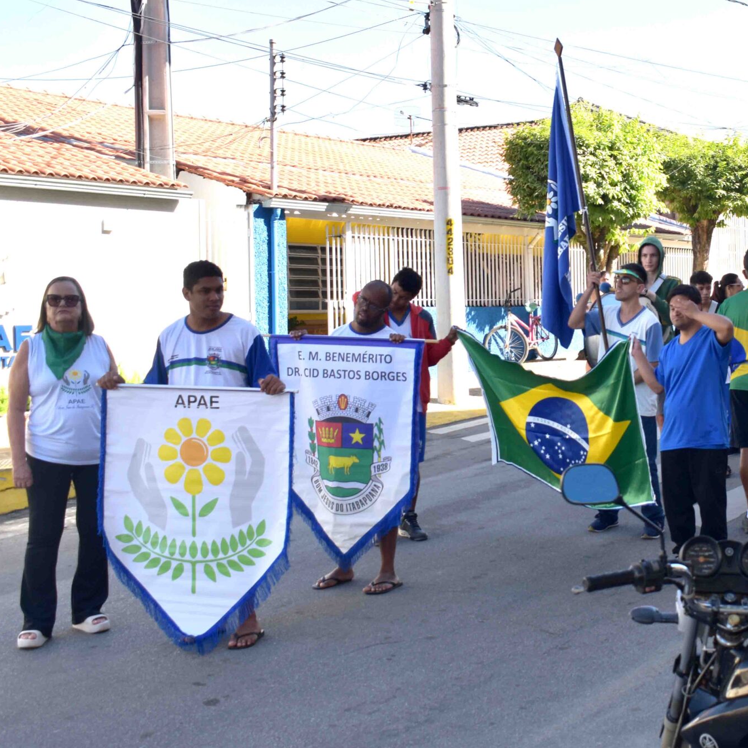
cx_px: 593
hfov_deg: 30.0
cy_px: 323
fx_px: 1364
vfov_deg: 30.6
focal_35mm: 56
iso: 100
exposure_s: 1/200
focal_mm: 23
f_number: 6.3
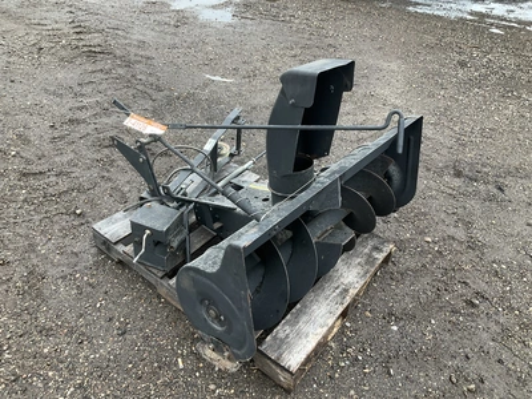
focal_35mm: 29
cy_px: 200
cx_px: 266
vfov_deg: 48.2
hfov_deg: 61.7
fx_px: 446
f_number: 1.8
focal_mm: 3
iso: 25
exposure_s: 1/122
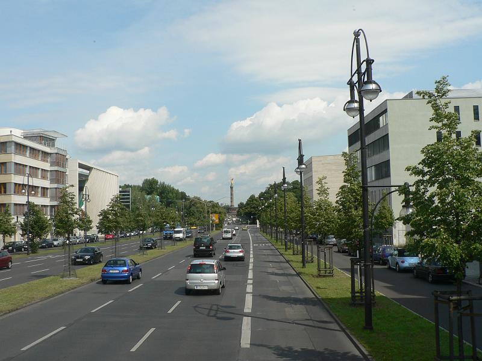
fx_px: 501
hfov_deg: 51.4
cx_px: 241
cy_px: 180
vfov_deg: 39.7
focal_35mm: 36
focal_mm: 6
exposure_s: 1/400
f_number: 5.6
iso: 80
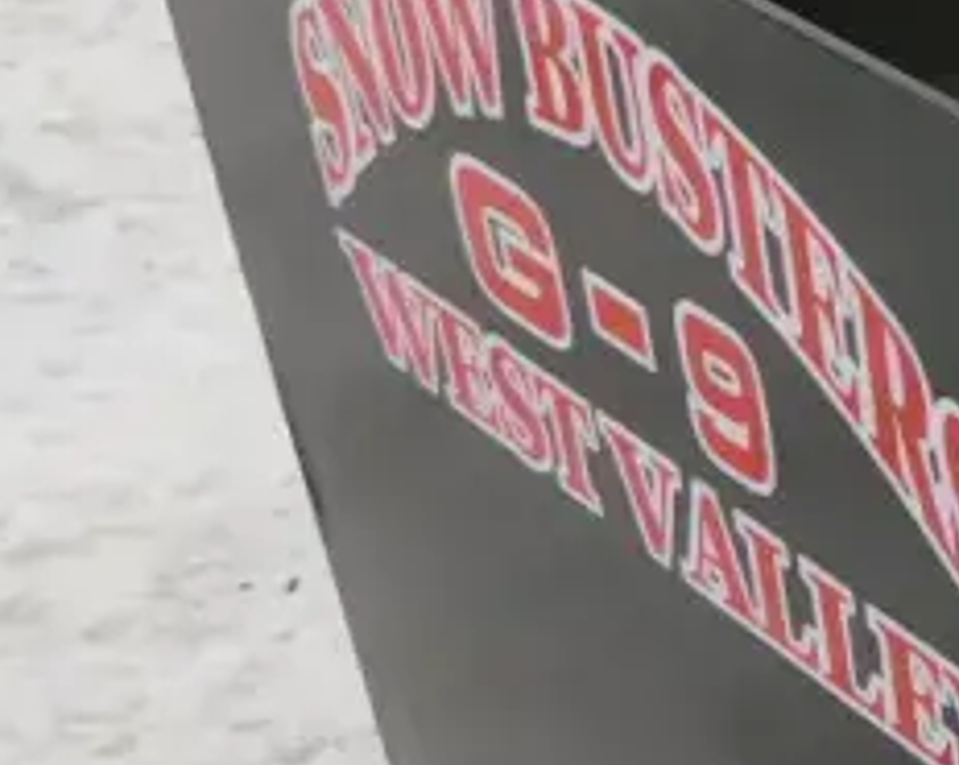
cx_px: 1777
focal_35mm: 93
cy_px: 720
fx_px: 2636
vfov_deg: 16.2
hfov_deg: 16.7
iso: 125
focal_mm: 4
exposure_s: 1/400
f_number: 3
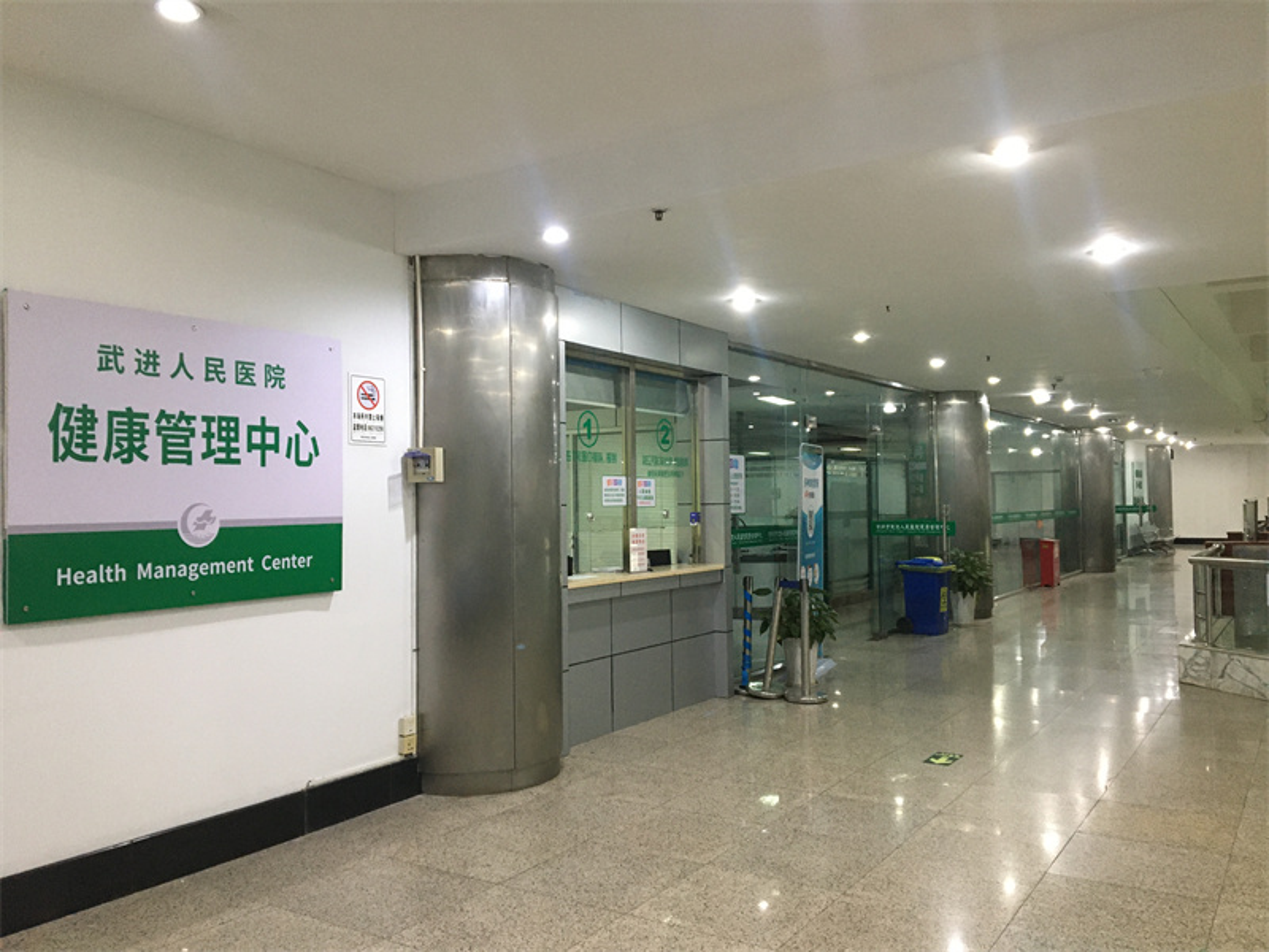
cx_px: 634
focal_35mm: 29
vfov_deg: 48.2
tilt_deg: +1.3
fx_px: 1063
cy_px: 476
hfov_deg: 61.7
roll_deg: +1.1
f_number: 2.2
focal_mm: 4.15
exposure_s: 1/33
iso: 160
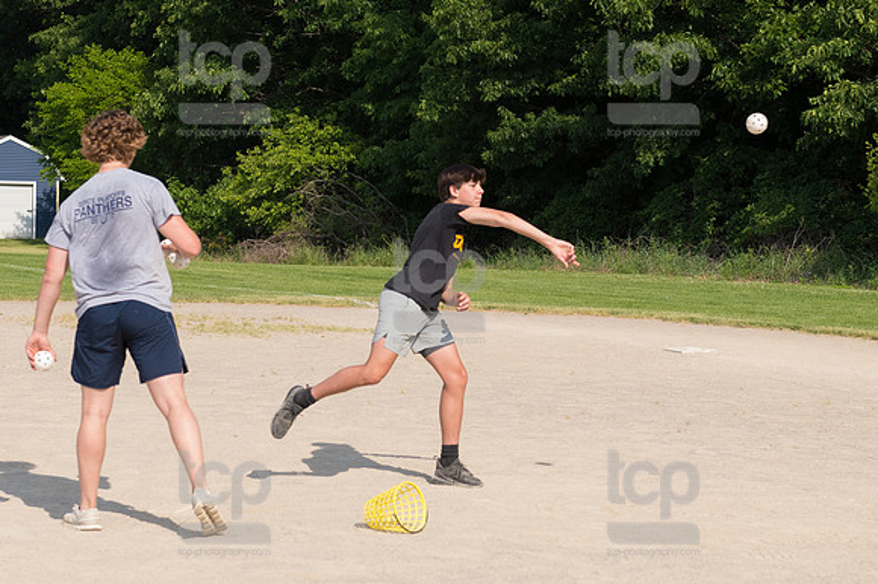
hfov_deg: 19.5
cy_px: 292
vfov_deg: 13.0
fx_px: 2559
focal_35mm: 105
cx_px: 439
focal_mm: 70
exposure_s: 1/2000
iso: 640
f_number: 6.3
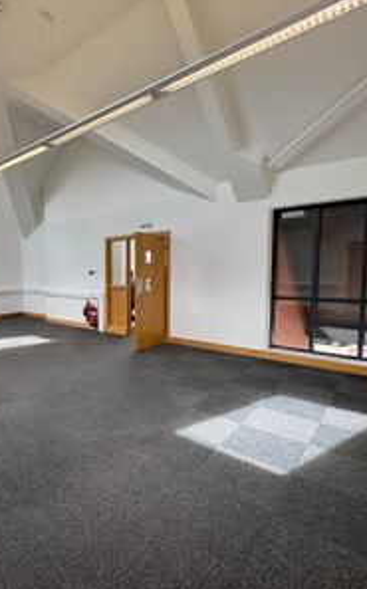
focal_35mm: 20
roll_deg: +1.0
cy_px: 294
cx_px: 81
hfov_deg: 55.9
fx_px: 321
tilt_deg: -4.4
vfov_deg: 85.1
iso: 50
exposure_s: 1/100
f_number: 2.2
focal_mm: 2.22
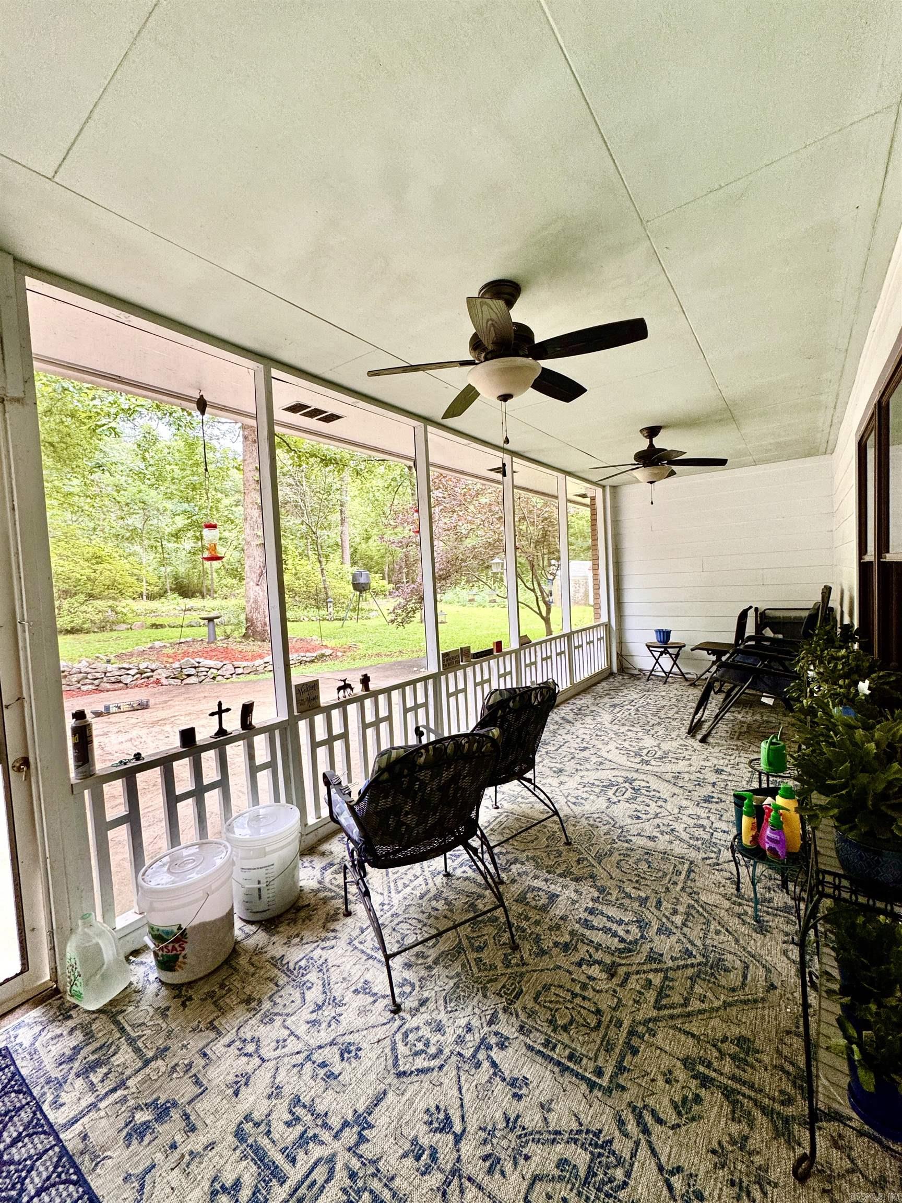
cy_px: 602
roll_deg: +3.1
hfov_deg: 85.7
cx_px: 451
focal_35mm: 14
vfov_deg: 102.1
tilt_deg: -3.1
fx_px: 486
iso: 125
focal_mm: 2.22
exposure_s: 1/99
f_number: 2.2
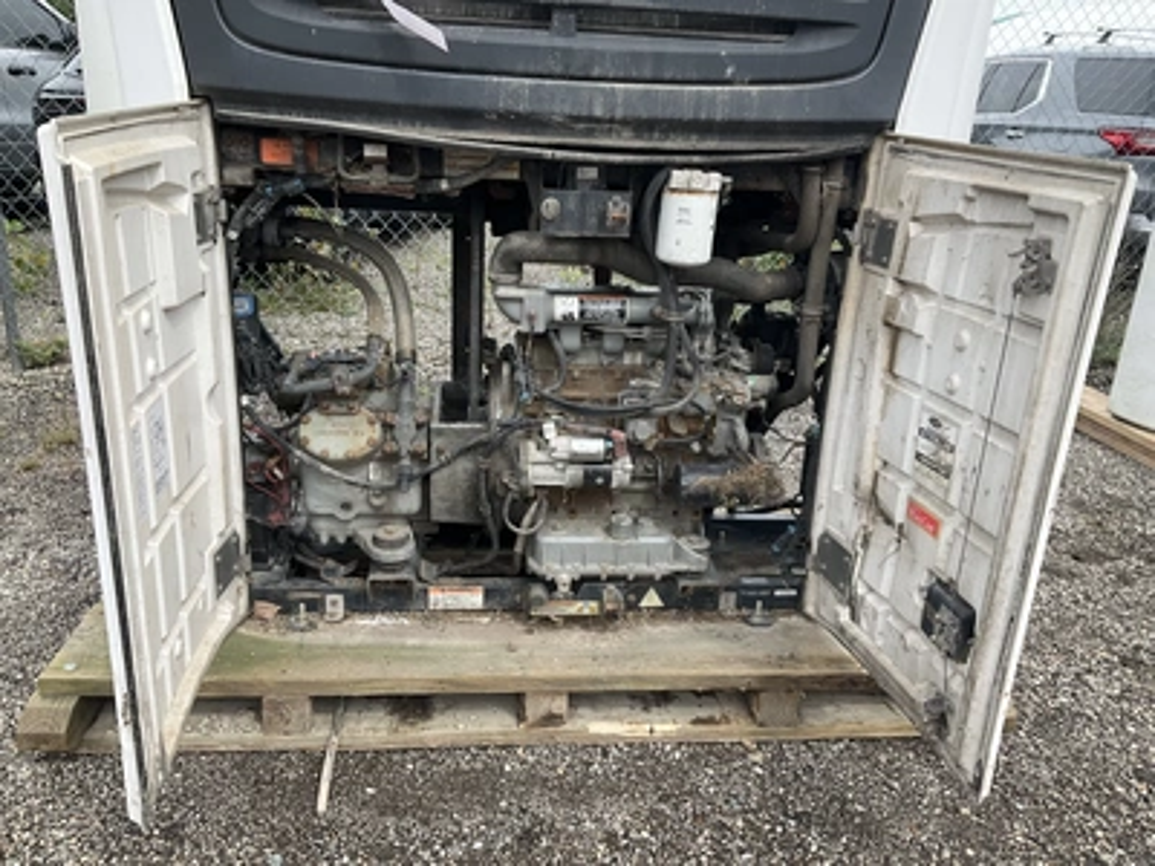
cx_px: 578
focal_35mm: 29
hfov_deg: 61.7
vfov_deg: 48.2
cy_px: 433
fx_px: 968
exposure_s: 1/599
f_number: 1.8
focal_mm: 3
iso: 25
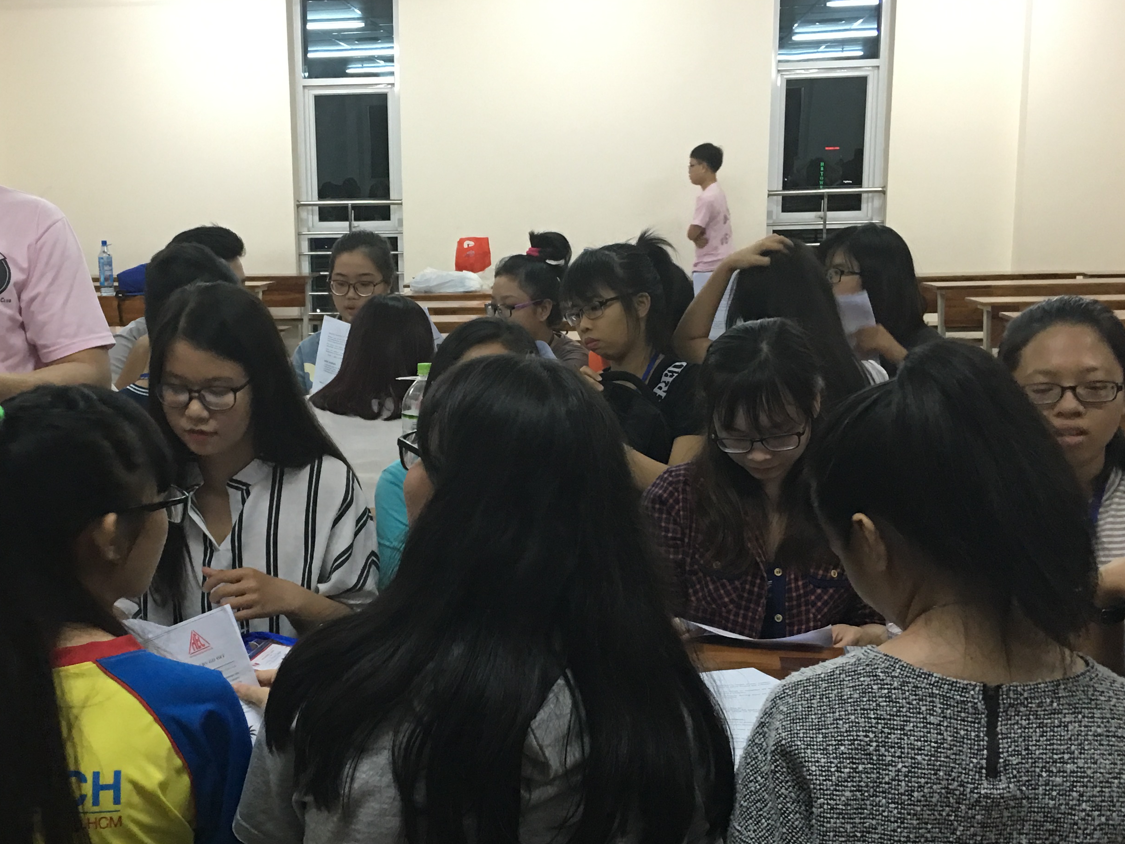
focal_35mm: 48
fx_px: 1560
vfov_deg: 30.2
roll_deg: +0.7
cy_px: 487
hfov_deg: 39.4
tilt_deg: -10.1
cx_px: 415
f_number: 2.2
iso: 80
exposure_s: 1/17
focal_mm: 4.15
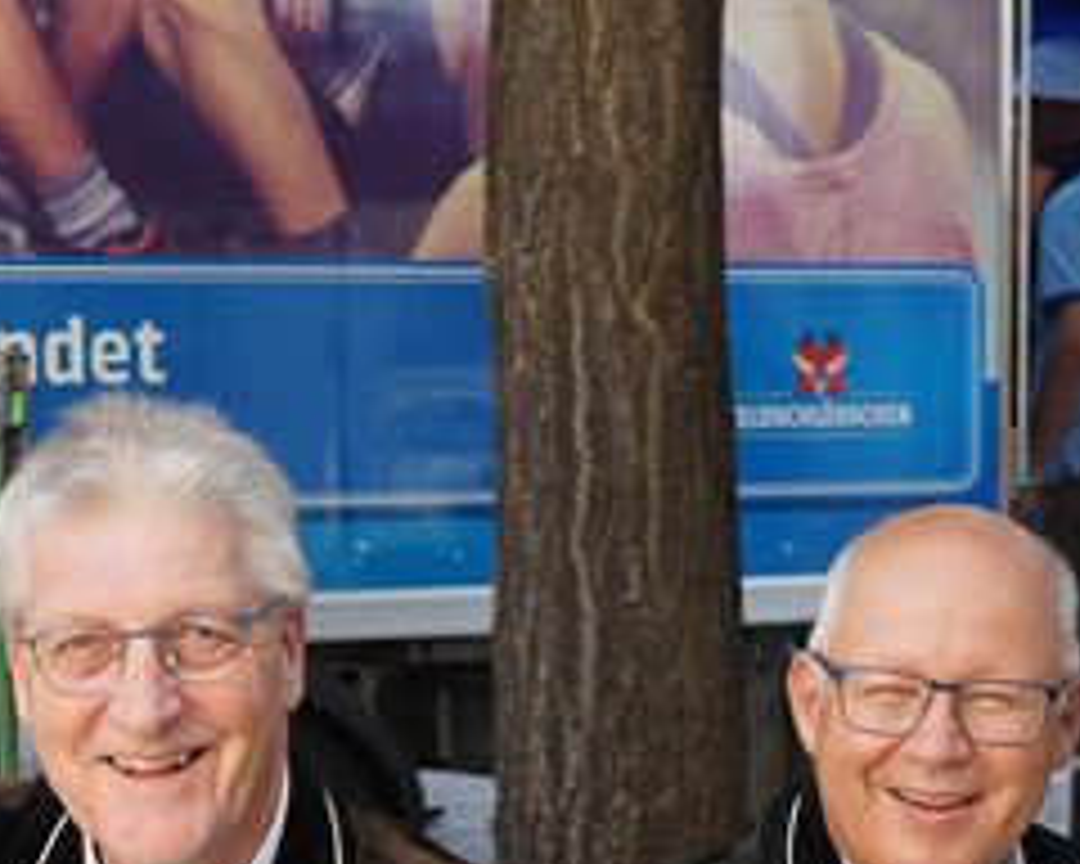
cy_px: 1062
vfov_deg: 12.1
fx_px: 3964
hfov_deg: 15.5
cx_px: 396
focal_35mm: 124
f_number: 5
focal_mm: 31
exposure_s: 1/60
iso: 100
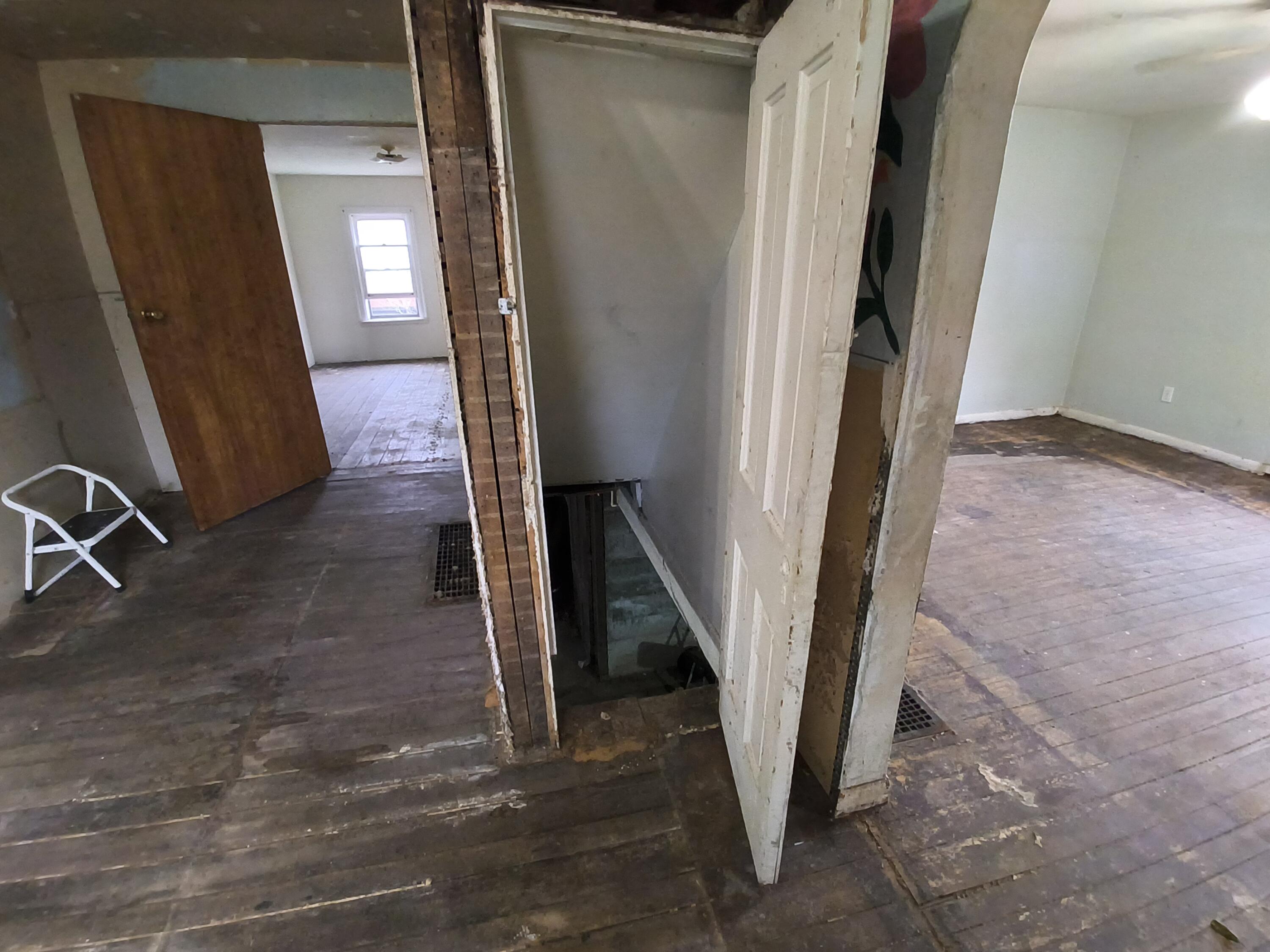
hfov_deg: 94.5
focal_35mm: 16
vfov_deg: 78.1
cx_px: 635
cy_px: 476
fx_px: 587
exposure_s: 1/30
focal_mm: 1.46
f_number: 2.2
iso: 500
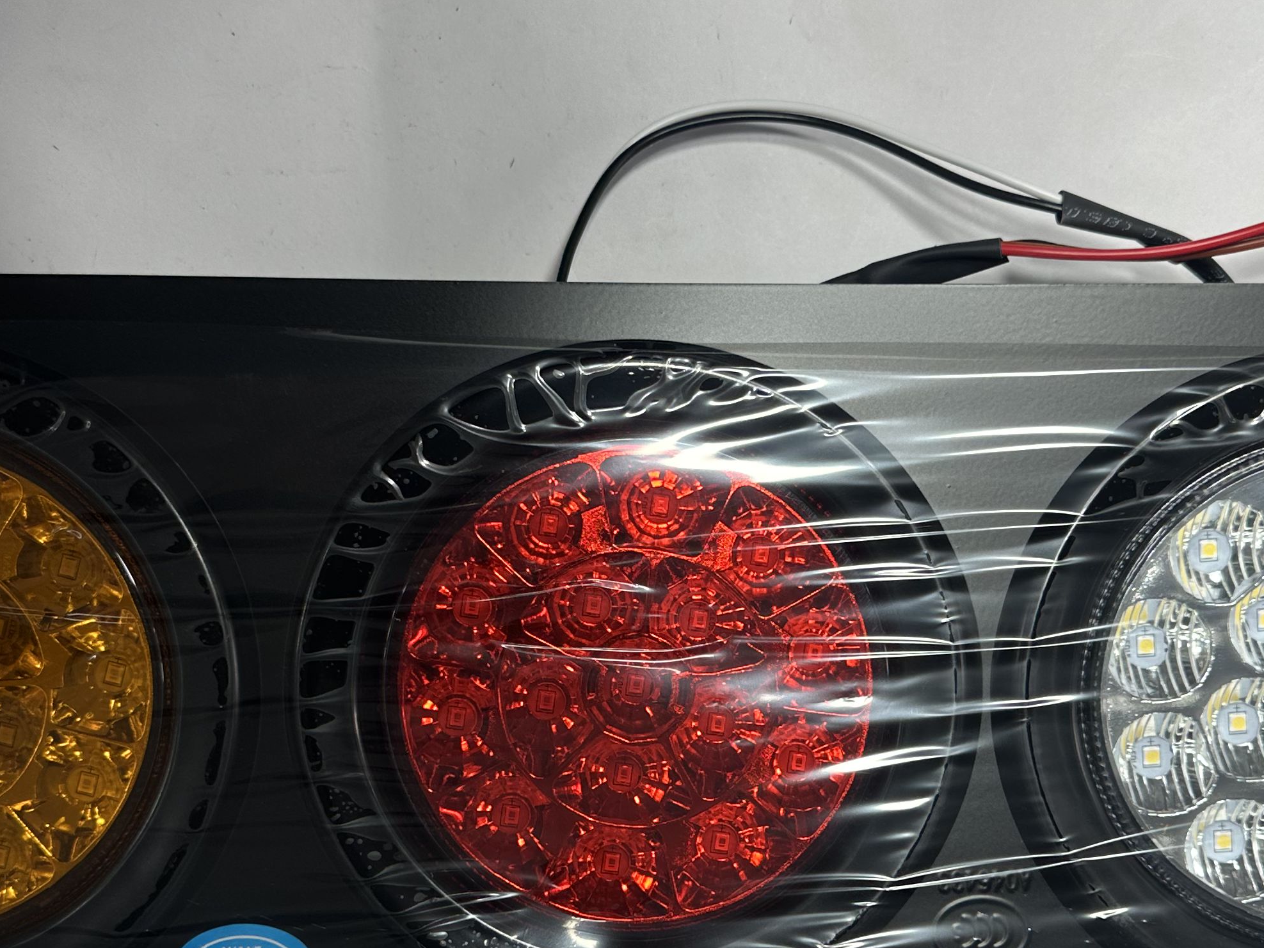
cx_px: 685
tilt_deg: -84.1
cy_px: 678
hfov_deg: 38.9
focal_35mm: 49
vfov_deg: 29.3
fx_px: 1789
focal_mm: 6.86
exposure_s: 1/102
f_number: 1.78
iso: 50
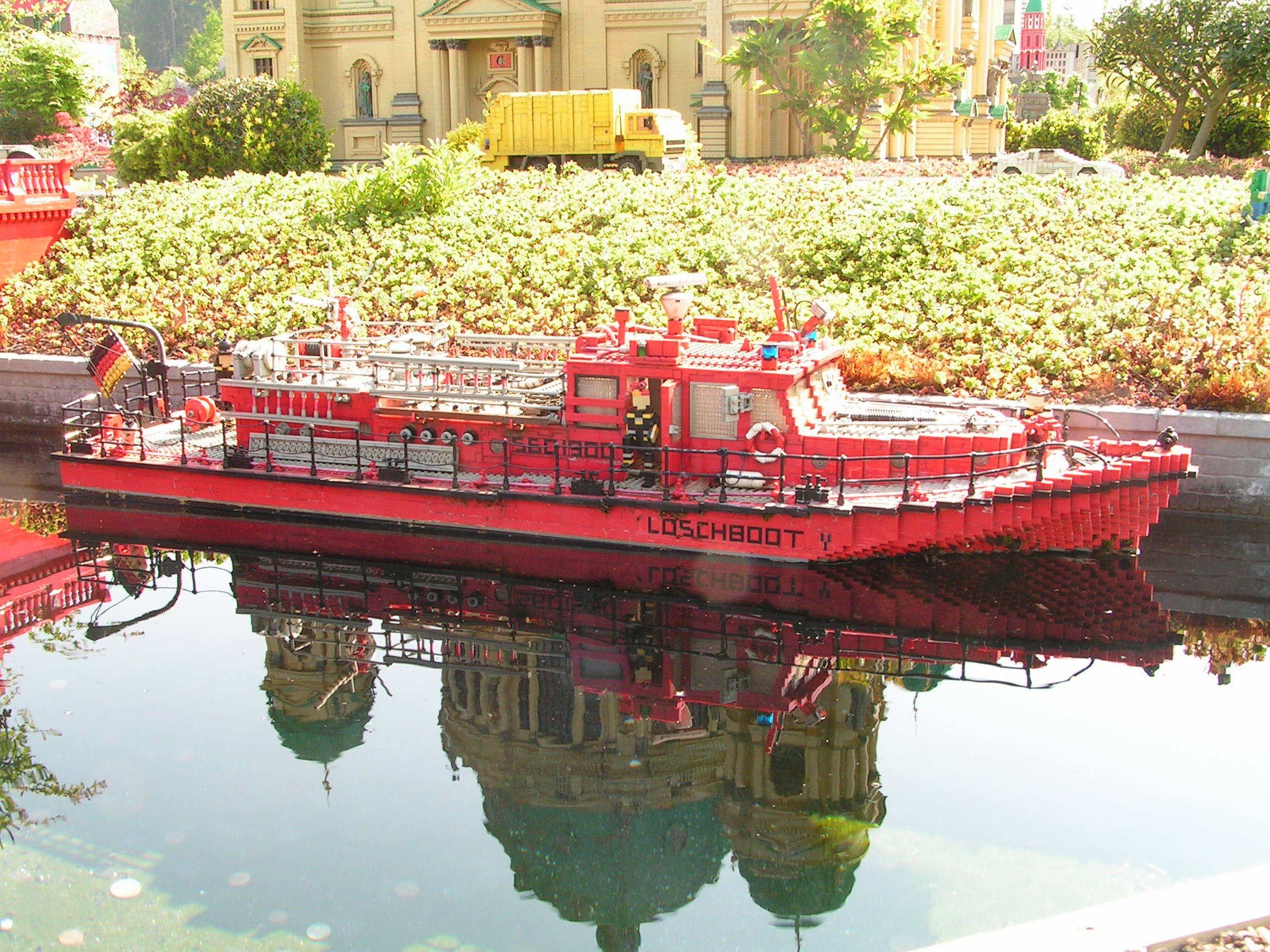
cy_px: 476
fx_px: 1504
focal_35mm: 41
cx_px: 635
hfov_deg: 45.8
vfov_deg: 35.1
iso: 50
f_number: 5.6
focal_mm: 6.8
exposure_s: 1/40
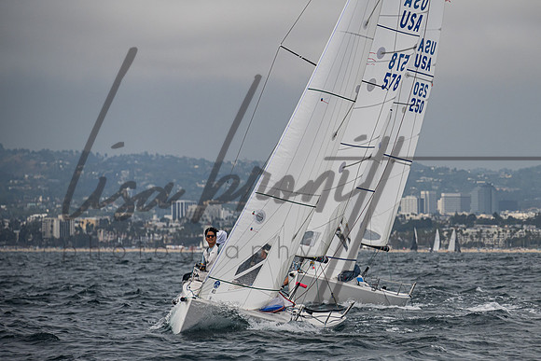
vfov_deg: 5.0
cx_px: 346
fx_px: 4116
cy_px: 174
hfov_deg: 7.5
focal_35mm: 274
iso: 160
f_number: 6.3
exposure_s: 1/1000
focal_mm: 200
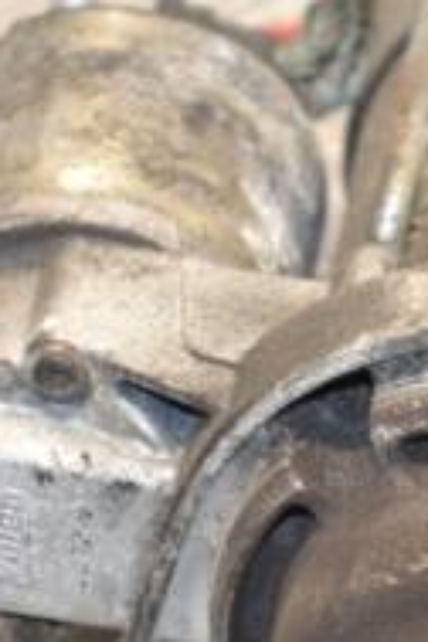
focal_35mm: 358
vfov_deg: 5.8
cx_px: 329
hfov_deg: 3.8
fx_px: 6377
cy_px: 459
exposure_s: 1/60
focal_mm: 75
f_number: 5.3
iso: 800
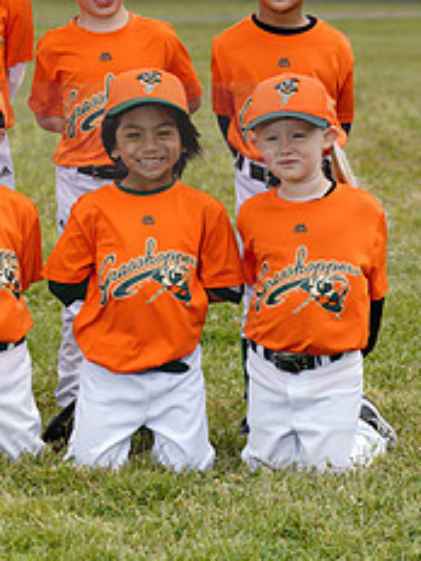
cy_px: 115
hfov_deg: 6.1
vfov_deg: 8.1
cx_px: -184
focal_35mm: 243
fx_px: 3940
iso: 50
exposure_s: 1/250
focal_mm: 101
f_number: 5.6
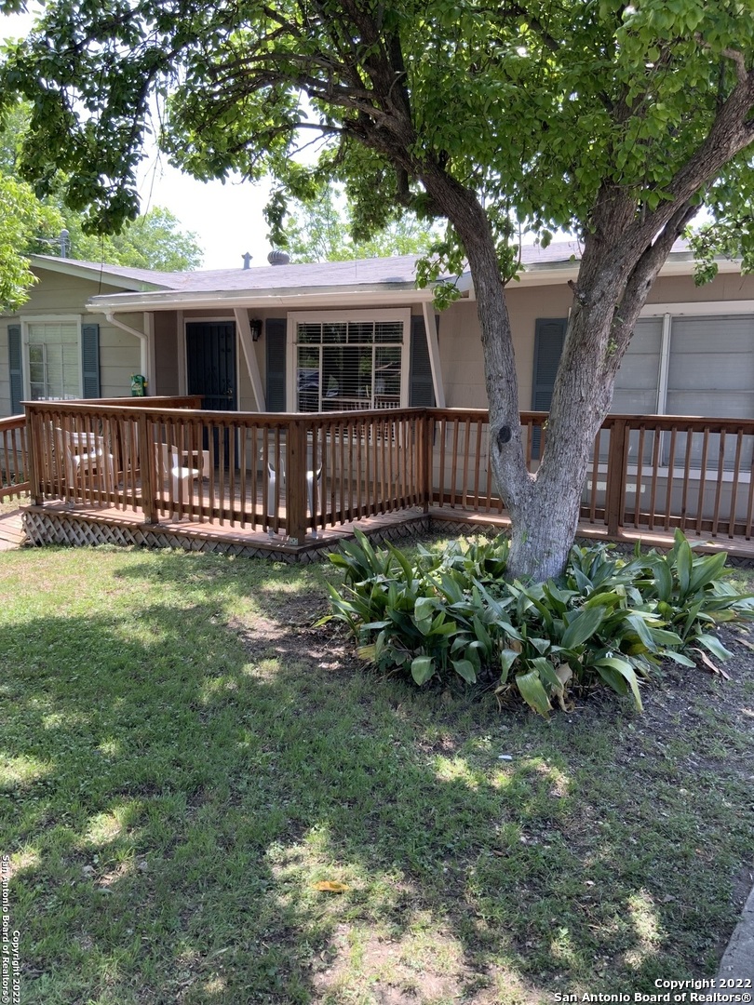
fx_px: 842
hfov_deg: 48.2
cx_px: 377
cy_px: 502
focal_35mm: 29
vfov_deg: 61.7
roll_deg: -0.4
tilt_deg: -10.3
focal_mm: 3
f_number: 1.8
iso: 16
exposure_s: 1/145
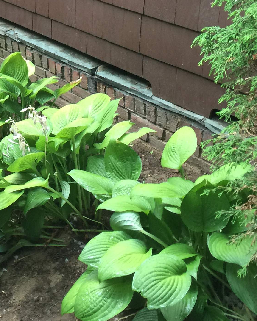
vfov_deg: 27.5
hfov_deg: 22.4
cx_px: 7
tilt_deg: -20.6
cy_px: 20
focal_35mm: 66
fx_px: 628
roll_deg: +3.7
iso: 40
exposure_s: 1/15
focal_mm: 4.15
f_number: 2.2
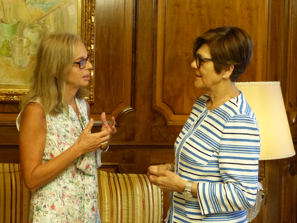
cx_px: 148
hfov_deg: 27.0
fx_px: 618
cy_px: 112
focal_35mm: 72
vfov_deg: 20.4
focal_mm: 13
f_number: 2.8
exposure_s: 1/50
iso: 800
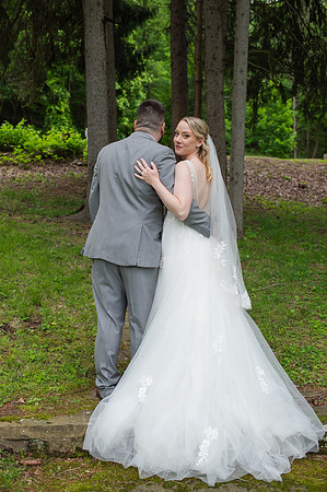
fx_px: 478
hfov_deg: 37.8
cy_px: 246
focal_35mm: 35
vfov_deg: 54.5
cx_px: 164
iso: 125
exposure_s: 1/320
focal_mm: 35
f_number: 3.2
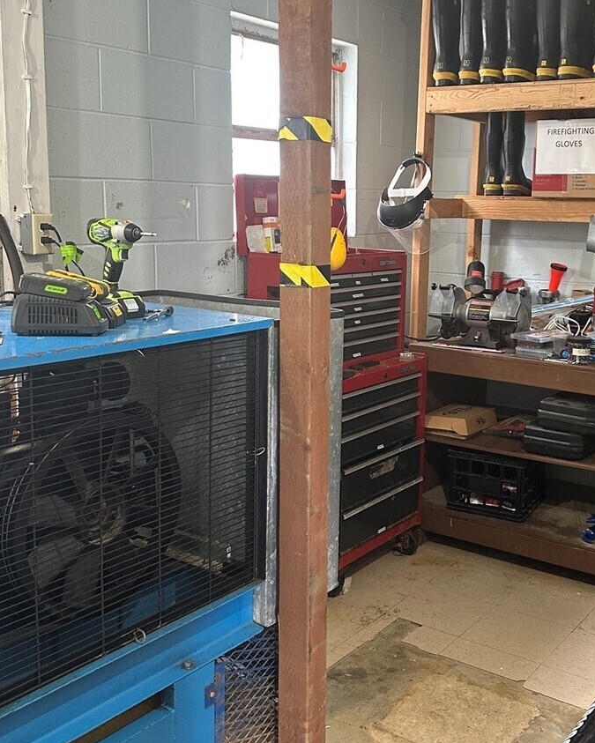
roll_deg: -1.8
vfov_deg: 45.7
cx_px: 376
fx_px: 880
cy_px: 338
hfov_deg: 37.1
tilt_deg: -9.5
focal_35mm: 40
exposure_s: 1/60
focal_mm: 6.86
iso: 250
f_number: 1.78
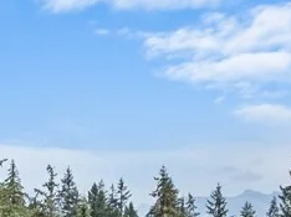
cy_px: 698
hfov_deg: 12.0
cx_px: 21
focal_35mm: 164
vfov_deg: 7.6
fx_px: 1377
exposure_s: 1/800
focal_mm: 12.29
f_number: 2.8
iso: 170
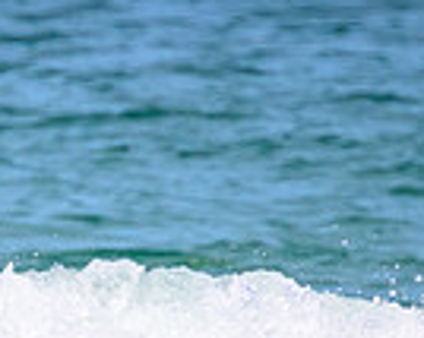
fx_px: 47136
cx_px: -339
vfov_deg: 0.4
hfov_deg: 0.5
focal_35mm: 3759
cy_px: 398
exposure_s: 1/2000
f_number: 11
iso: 1250
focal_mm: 800
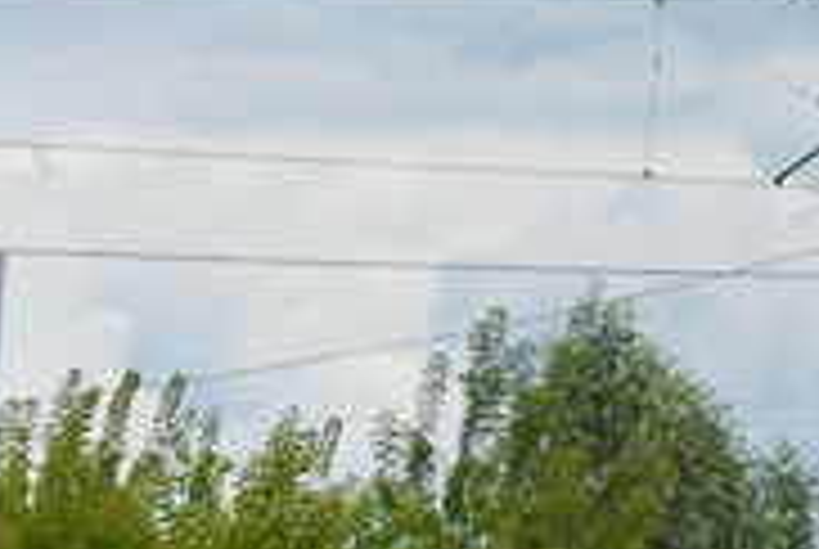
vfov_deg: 2.7
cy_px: 981
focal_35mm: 513
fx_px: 11690
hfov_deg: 3.9
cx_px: -1156
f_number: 6.3
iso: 200
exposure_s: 1/800
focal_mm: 52
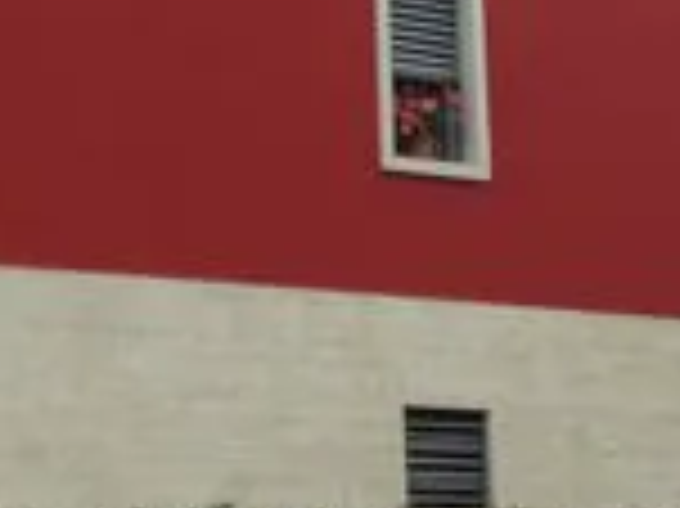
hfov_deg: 16.2
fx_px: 2375
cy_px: -36
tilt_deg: +15.3
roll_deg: -1.0
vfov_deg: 12.1
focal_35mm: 121
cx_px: 137
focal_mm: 4.12
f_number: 2.4
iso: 50
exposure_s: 1/609
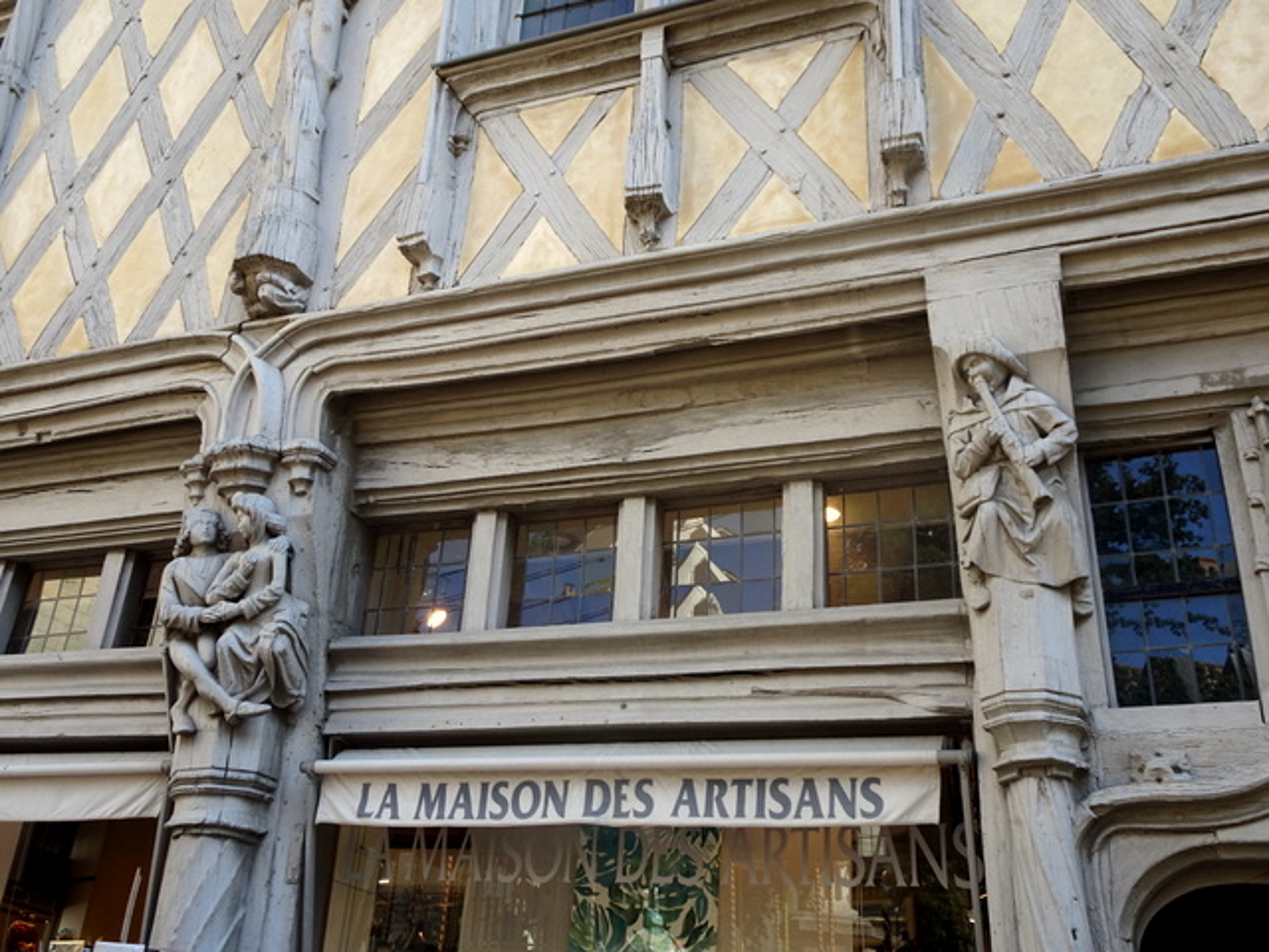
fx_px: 1210
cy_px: 476
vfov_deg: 42.9
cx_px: 634
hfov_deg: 55.4
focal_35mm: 33
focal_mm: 5.61
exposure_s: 1/200
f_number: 4
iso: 80
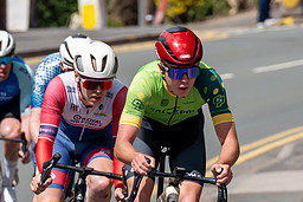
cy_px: 184
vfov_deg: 1.4
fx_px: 8429
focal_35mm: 1001
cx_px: 150
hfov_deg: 2.1
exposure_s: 1/1000
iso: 250
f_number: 5.6
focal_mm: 200
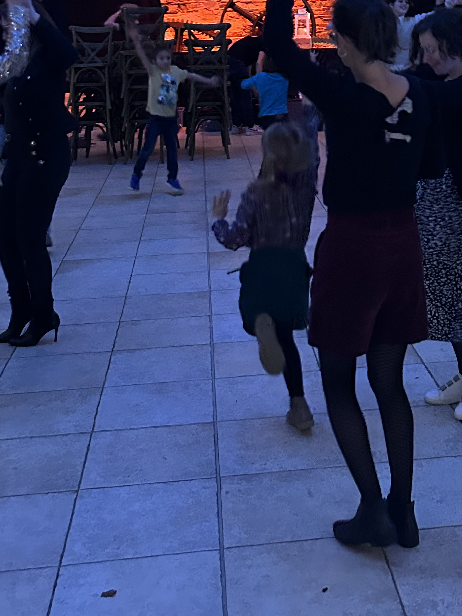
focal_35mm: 57
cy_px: 45
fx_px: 1014
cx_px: 345
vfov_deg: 31.9
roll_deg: +0.6
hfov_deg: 25.4
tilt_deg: -2.3
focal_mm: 5.7
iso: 500
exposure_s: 1/25
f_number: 1.5
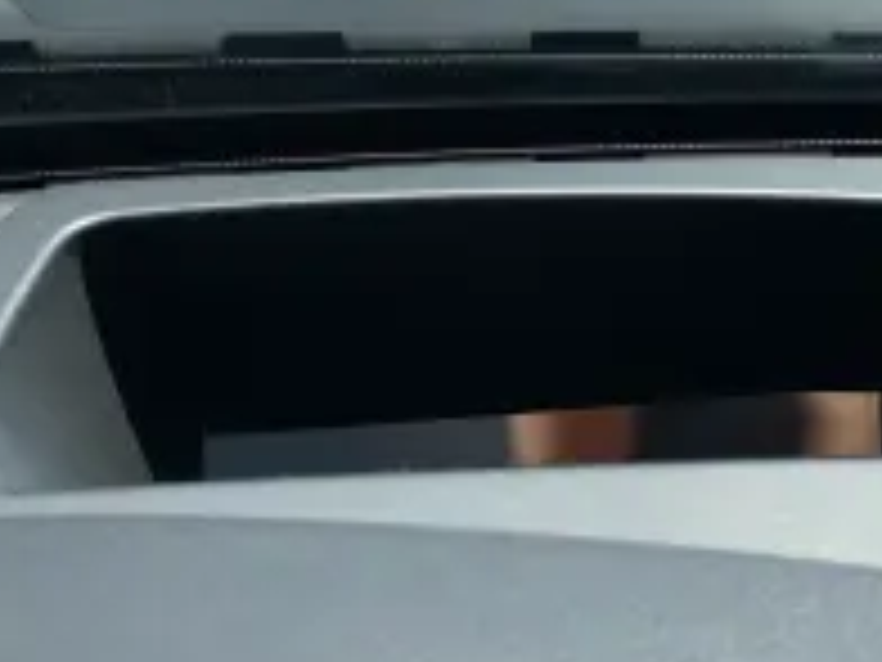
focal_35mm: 88
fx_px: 2242
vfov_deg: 16.6
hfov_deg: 22.2
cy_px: 108
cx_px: 486
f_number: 1.78
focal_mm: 6.76
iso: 64
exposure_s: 1/2494
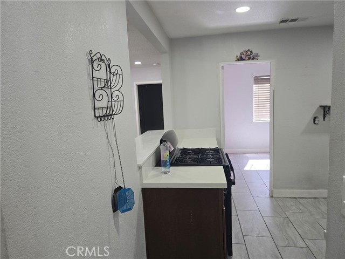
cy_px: 130
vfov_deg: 58.9
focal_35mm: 23
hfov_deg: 73.9
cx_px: 172
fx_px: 229
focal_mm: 5.4
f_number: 1.8
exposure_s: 1/120
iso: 125
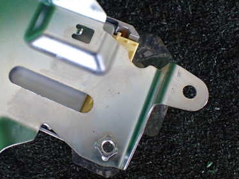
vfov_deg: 30.1
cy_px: 64
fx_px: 331
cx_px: 64
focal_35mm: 48
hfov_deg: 38.8
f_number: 2.3
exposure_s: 1/125
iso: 640
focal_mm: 5.4
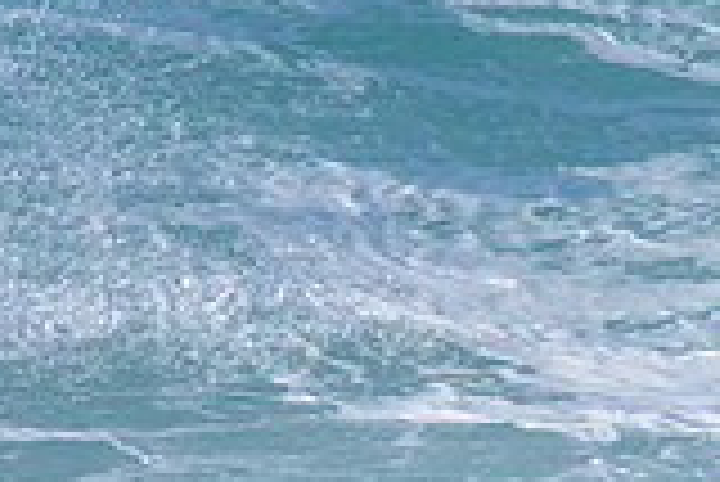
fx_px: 72624
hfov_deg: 0.6
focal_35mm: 3628
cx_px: -436
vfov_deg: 0.4
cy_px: -273
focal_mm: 1000
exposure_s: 1/2500
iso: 1000
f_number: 11
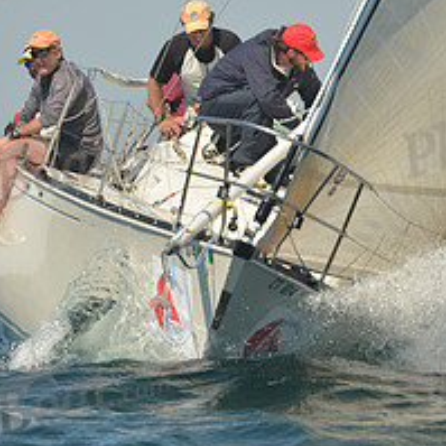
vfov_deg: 1.8
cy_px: 268
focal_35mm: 991
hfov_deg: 1.8
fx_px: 14446
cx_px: 289
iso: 250
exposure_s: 1/1250
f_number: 5.6
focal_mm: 400
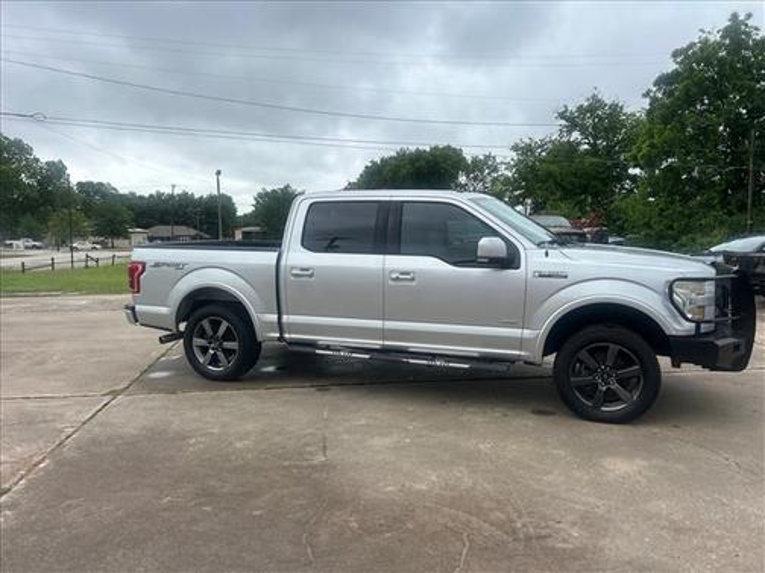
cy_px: 286
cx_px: 382
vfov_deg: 53.1
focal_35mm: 26
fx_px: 575
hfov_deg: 67.3
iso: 50
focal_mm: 5.7
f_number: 1.5
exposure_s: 1/2571
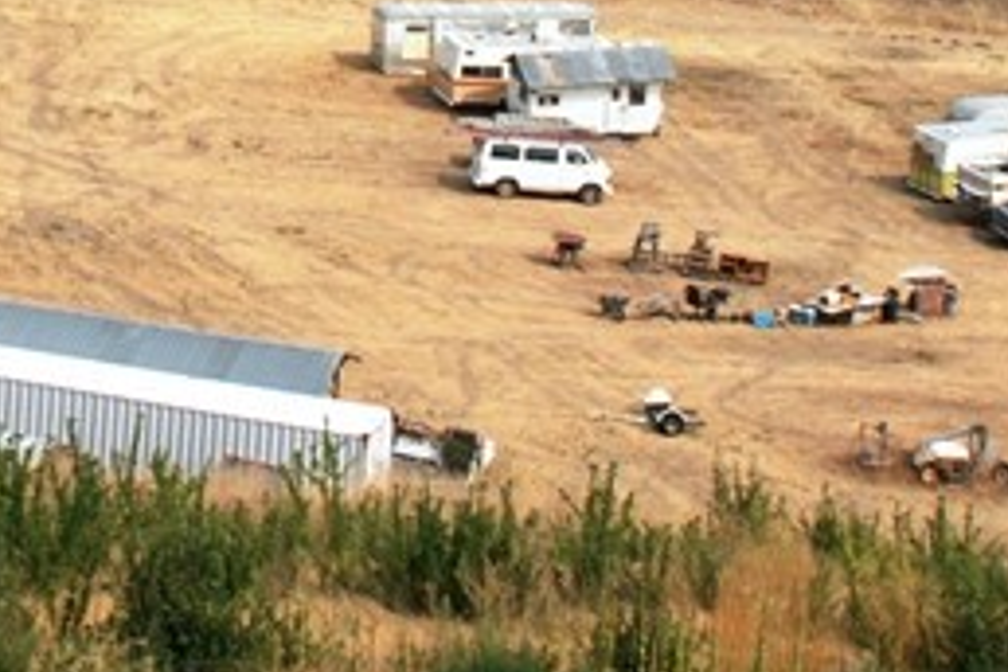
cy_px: -313
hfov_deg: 12.4
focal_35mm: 164
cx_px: 21
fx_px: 4592
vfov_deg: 8.2
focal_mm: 26
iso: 200
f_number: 8
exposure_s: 1/250
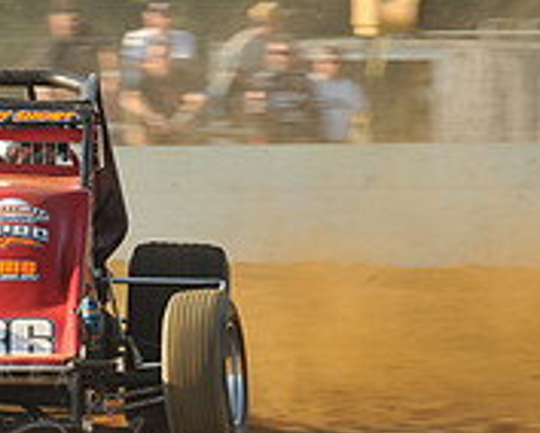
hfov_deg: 3.2
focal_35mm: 598
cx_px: 6
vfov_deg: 2.6
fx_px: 9568
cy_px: 262
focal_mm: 195
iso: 400
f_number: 9
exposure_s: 1/320
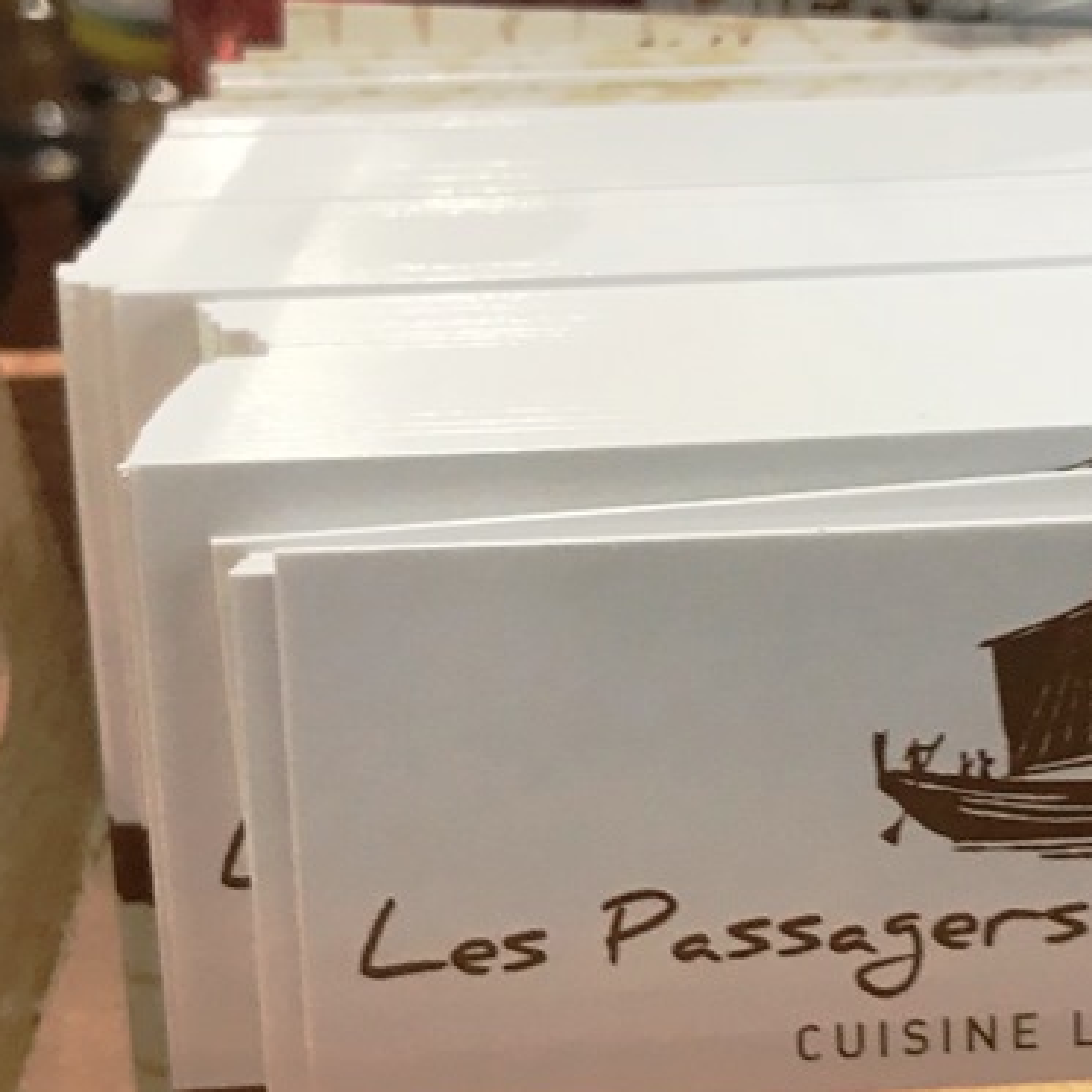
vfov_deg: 25.3
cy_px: 656
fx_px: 2427
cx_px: 785
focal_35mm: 68
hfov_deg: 25.1
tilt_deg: -30.1
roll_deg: -0.2
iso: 40
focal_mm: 3.99
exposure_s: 1/33
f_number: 1.8
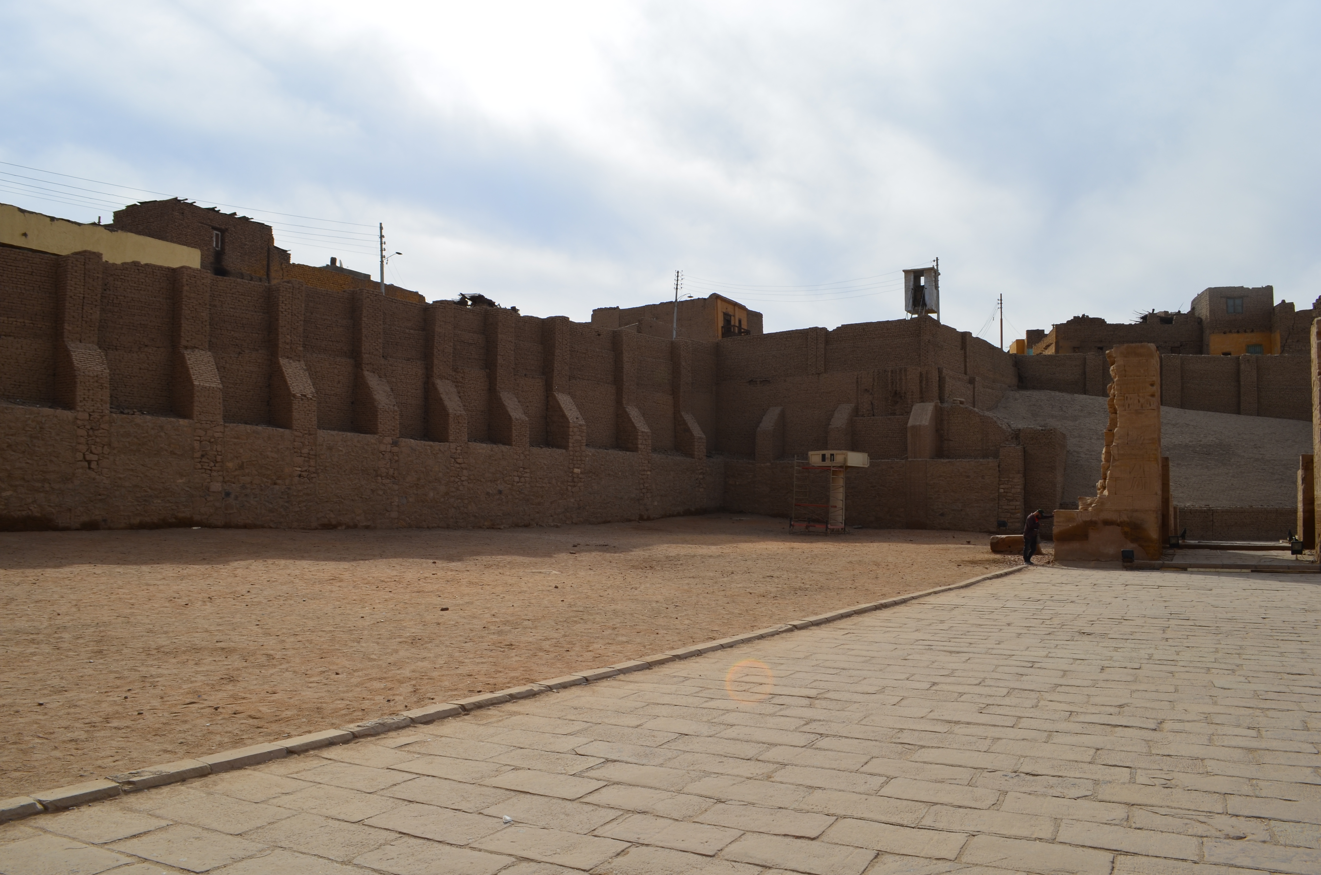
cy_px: 438
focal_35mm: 27
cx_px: 660
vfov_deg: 47.7
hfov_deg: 67.5
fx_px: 989
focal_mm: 18
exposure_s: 1/160
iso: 100
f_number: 11
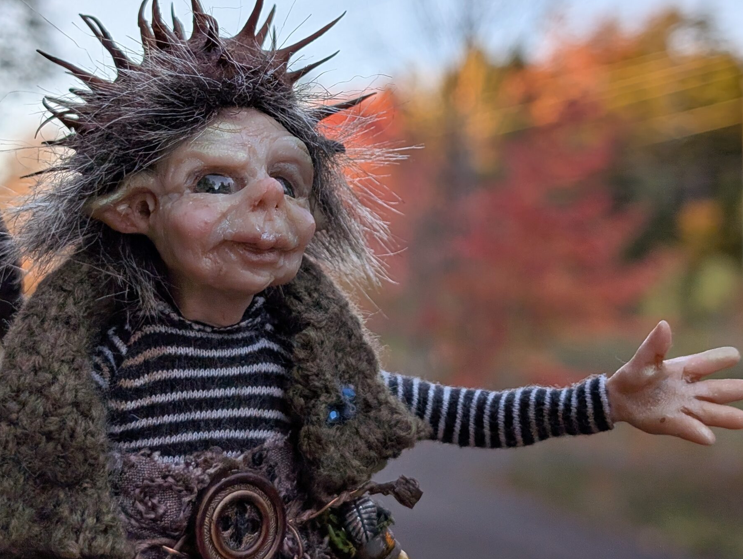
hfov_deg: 27.7
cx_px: 330
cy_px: 165
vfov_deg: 21.0
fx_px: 1505
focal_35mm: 70
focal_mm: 6.9
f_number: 1.68
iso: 30
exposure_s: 1/188
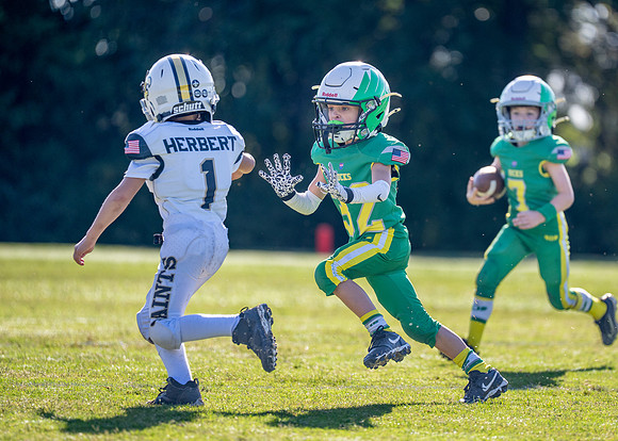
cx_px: 404
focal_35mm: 256
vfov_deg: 5.6
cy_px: 206
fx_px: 4494
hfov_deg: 7.9
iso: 250
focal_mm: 200
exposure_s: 1/2500
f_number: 2.8
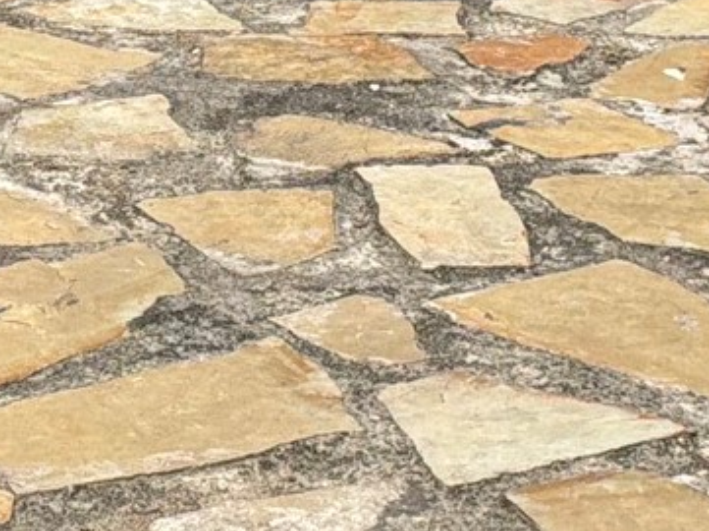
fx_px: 3253
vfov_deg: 9.3
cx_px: 134
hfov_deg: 12.4
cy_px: 33
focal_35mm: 159
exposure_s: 1/2959
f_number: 1.8
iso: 25
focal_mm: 3
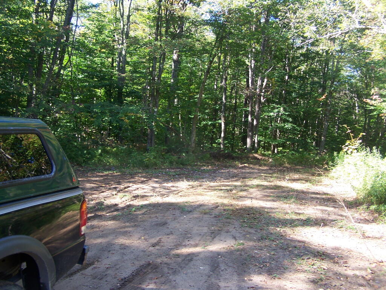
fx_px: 424
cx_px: 193
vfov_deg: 37.7
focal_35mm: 38
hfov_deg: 49.0
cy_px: 145
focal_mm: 6.3
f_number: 2.8
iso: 80
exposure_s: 1/60
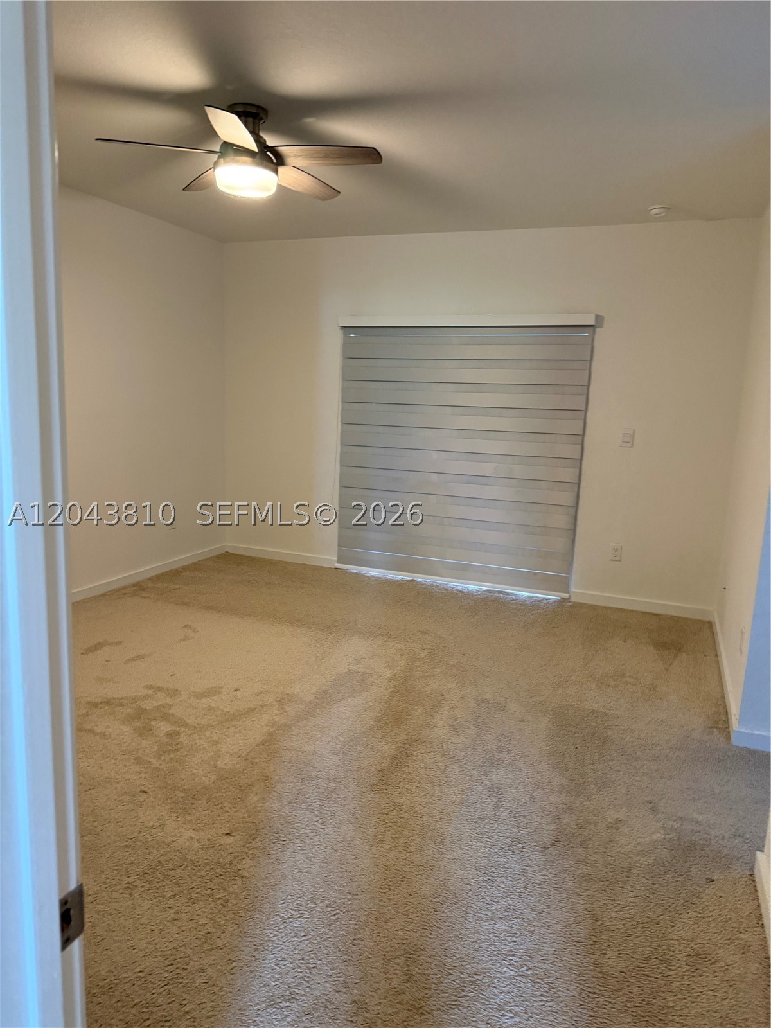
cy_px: 514
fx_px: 713
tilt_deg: -10.0
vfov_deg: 71.6
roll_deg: -2.8
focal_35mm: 24
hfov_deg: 56.8
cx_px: 386
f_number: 1.78
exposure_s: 1/60
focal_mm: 6.76
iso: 500
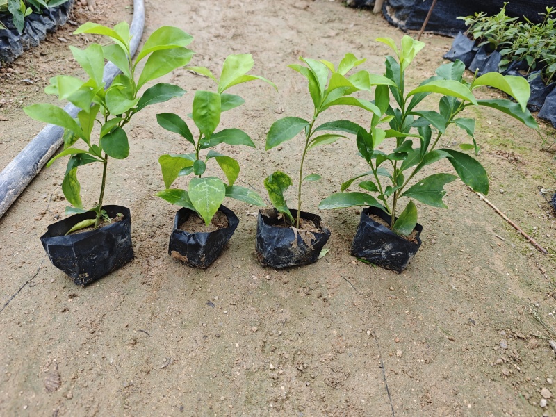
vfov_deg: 58.9
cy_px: 208
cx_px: 278
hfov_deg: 73.9
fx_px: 369
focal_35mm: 23
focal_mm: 6.55
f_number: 1.6
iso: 80
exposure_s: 1/100
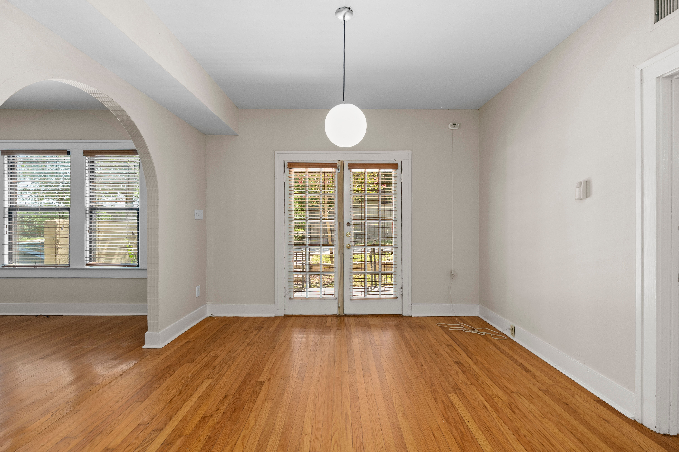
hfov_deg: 96.7
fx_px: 302
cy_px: 226
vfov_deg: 73.7
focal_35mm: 16
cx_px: 340
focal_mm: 16
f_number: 7.1
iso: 320
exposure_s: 1/6
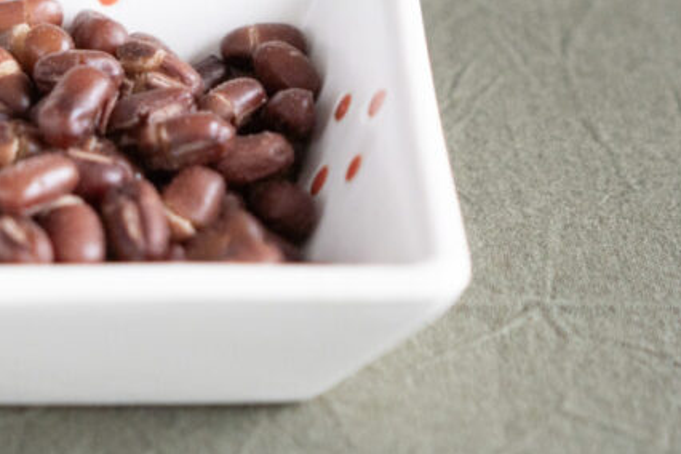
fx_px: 3749
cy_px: 20
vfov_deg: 6.9
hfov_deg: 10.3
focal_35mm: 198
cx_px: 51
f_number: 3.2
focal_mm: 55
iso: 800
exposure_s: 1/800
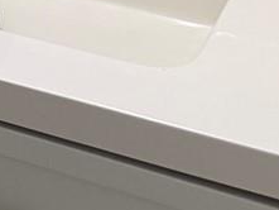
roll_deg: +8.1
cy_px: -267
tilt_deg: -19.8
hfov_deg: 9.0
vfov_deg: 8.0
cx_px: -591
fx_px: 1403
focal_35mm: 174
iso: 250
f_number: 1.78
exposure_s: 1/60
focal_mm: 6.76
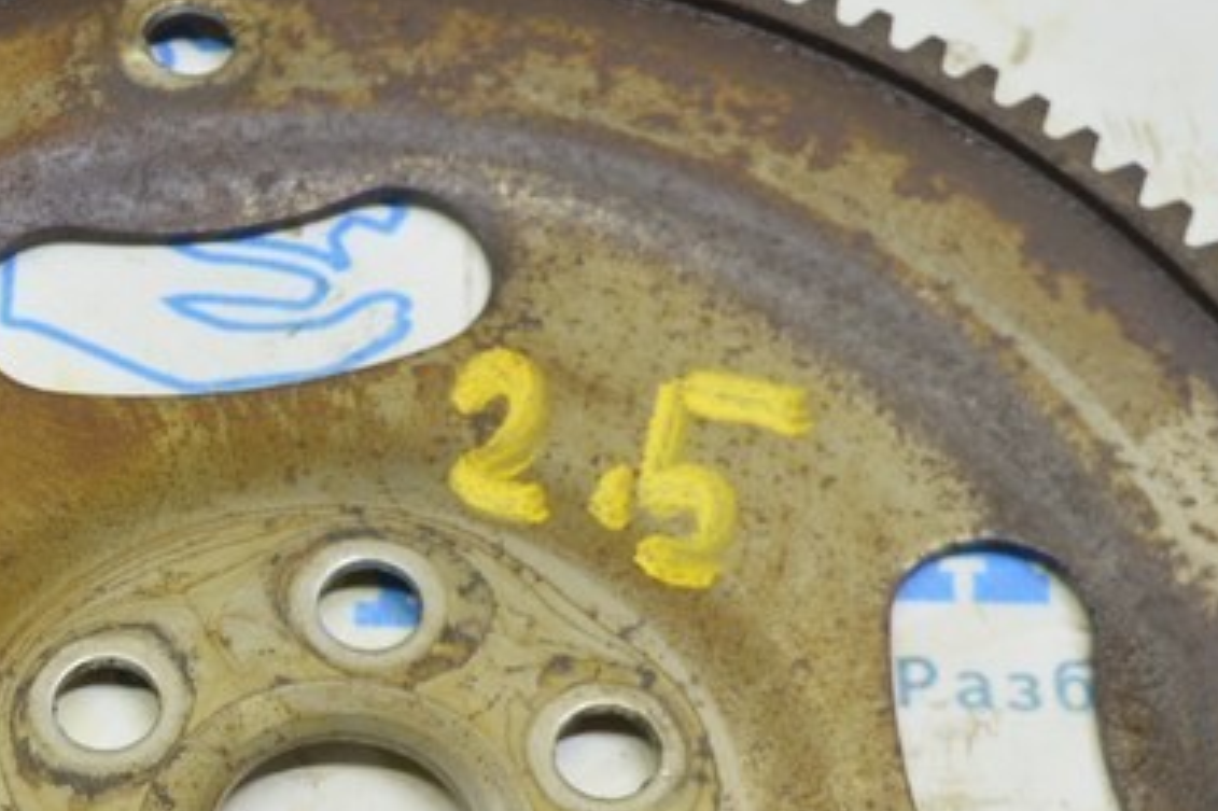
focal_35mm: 114
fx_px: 3855
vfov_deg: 11.8
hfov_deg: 17.8
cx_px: 223
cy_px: 906
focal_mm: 28
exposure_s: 1/20
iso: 400
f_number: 5.6
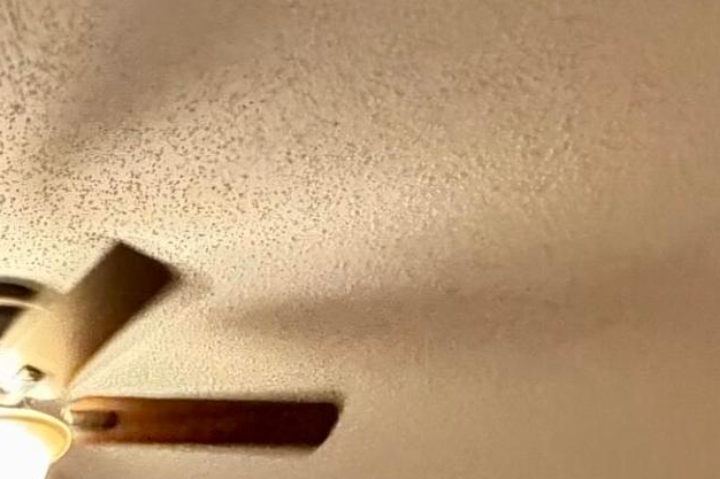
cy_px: 1121
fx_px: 1340
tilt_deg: -7.4
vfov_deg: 14.3
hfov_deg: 27.8
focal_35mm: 67
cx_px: -41
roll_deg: +2.3
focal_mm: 2.22
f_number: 2.2
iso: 640
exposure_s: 1/60
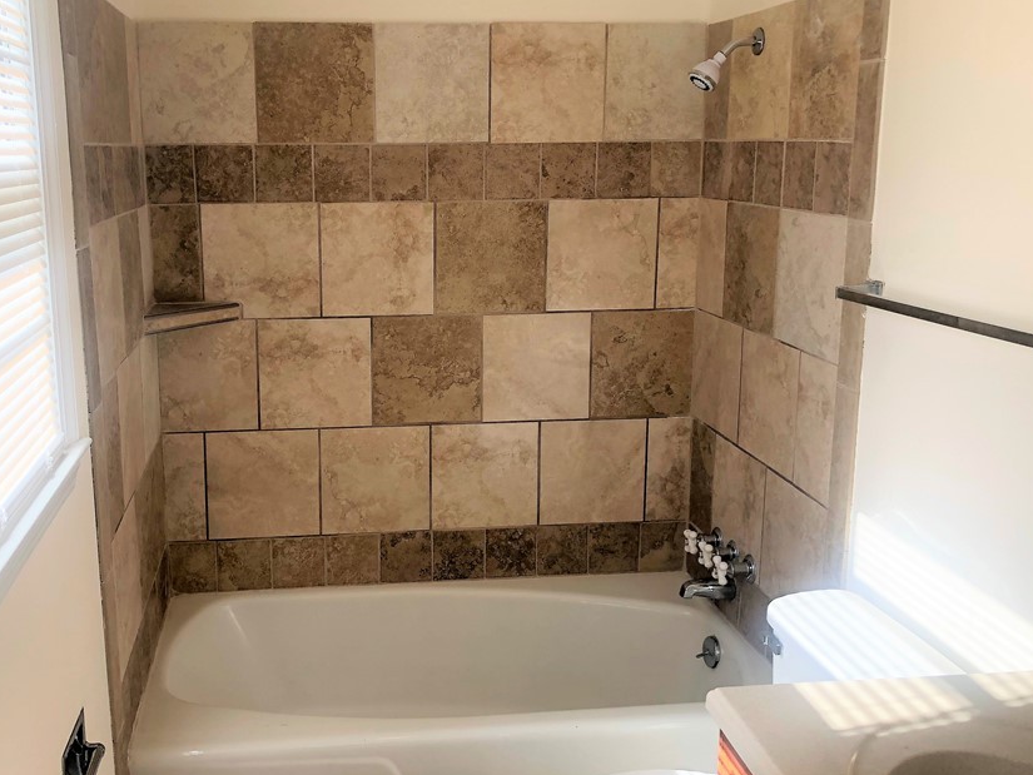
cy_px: 358
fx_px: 1074
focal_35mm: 36
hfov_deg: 51.0
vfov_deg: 39.6
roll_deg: +0.3
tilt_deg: -10.7
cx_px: 409
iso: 20
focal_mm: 3.99
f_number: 1.8
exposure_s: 1/209
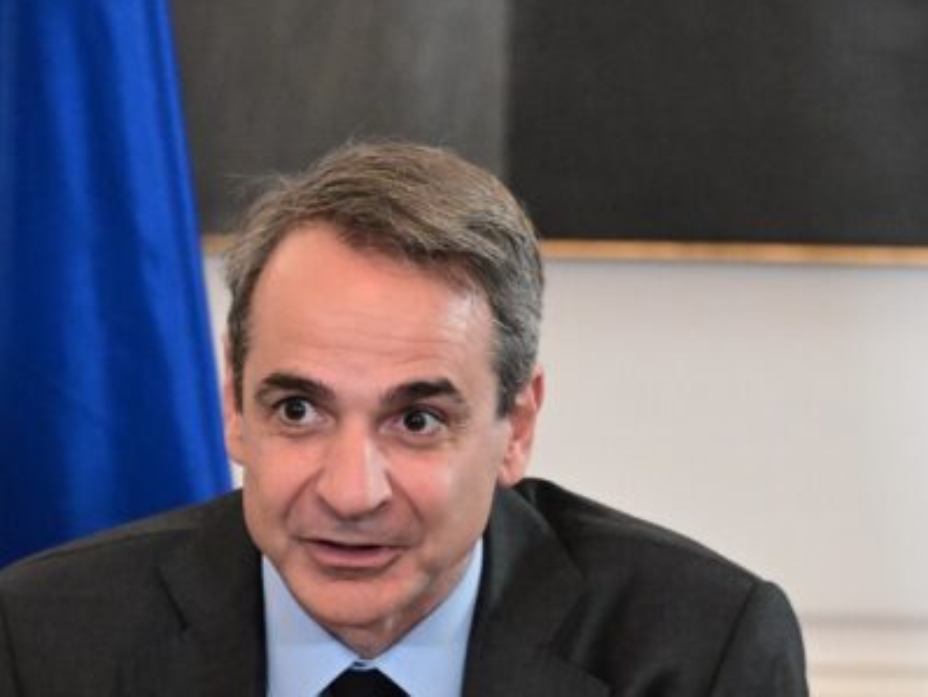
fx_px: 14914
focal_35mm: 556
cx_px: 149
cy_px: 548
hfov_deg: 3.6
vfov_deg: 2.7
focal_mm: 200
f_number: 4.5
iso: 6400
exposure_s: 1/500
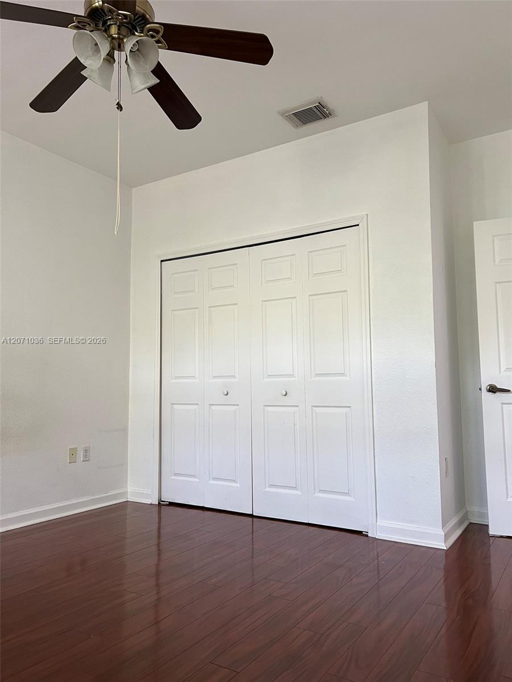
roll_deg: -0.2
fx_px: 513
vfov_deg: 67.3
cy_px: 341
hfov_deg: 53.1
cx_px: 256
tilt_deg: +5.8
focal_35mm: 26
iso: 125
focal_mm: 5.7
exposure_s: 1/70
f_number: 1.5
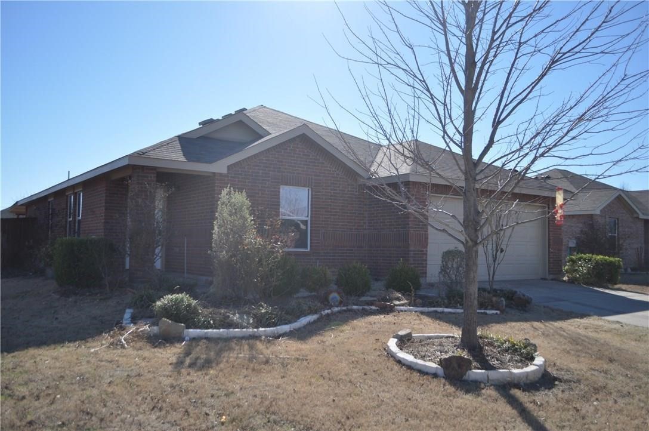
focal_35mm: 33
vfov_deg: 39.9
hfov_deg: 57.3
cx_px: 324
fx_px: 594
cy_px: 216
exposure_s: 1/1600
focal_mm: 22
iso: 200
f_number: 3.8
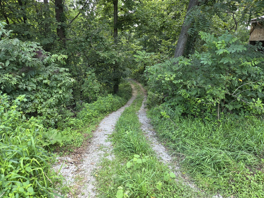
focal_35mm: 23
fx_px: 175
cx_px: 132
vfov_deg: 58.9
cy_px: 99
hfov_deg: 73.9
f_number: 1.8
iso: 100
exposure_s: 1/180
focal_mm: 5.4
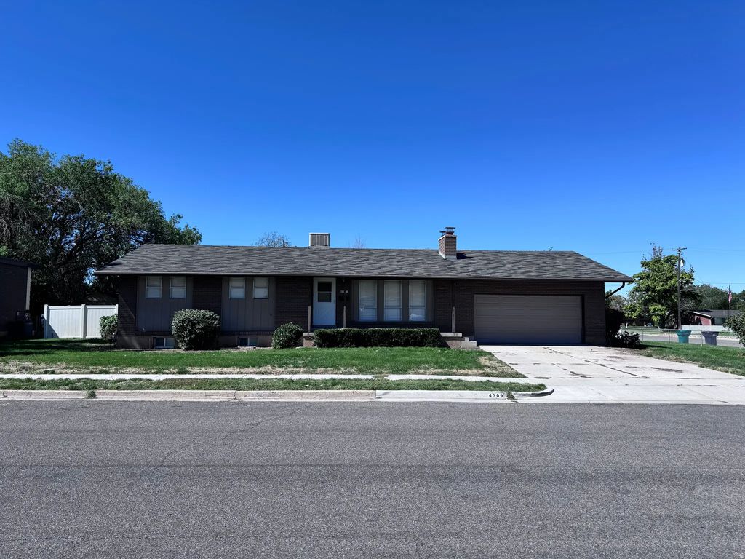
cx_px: 372
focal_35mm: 24
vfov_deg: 56.8
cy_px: 280
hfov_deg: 71.6
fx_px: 517
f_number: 1.78
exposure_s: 1/4950
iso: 80
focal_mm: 6.76
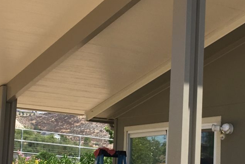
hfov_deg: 21.0
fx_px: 660
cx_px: 142
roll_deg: -2.4
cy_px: 103
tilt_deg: +5.8
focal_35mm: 97
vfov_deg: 14.1
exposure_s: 1/999
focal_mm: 4.15
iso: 25
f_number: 2.2
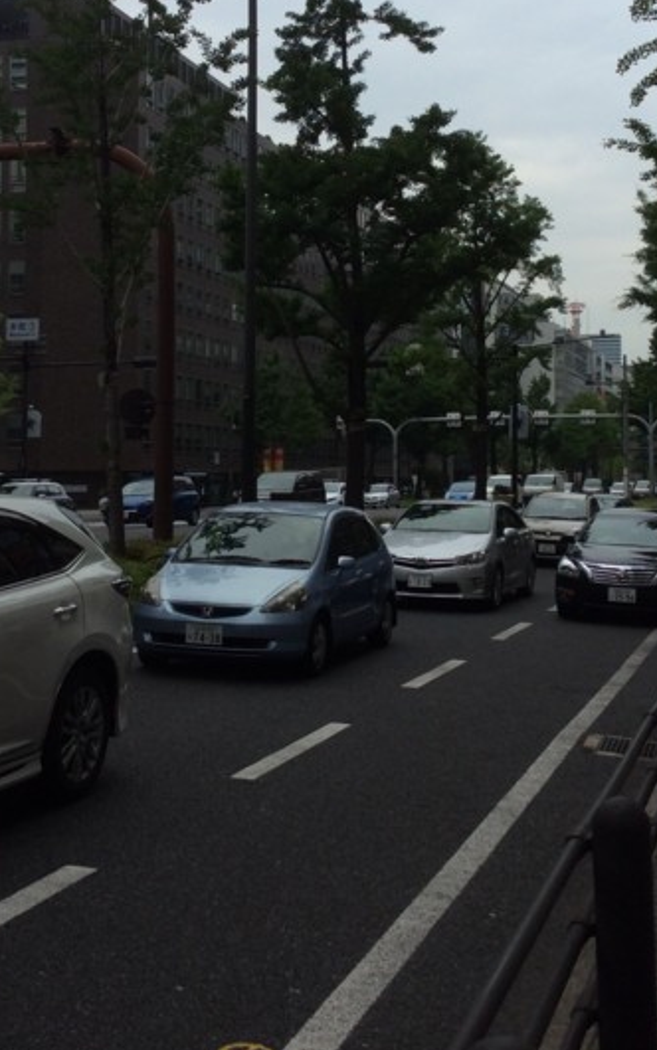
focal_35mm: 51
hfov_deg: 25.3
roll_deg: +0.9
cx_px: 352
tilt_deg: +0.7
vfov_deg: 39.3
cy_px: 399
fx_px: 1461
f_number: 2.4
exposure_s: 1/1217
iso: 32
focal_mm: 3.3
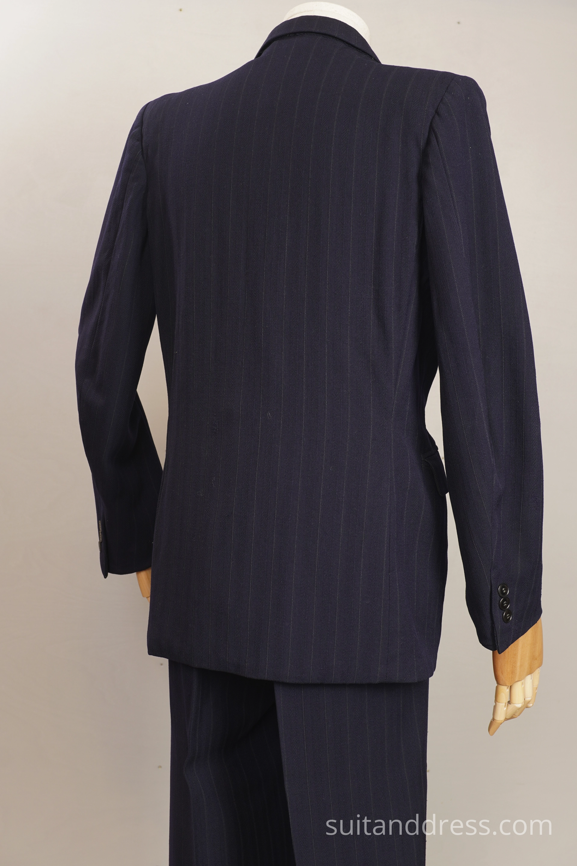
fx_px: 1154
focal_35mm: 48
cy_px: 433
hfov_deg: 28.1
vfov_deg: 41.1
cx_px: 288
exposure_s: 1/13
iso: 200
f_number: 5.6
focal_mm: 32
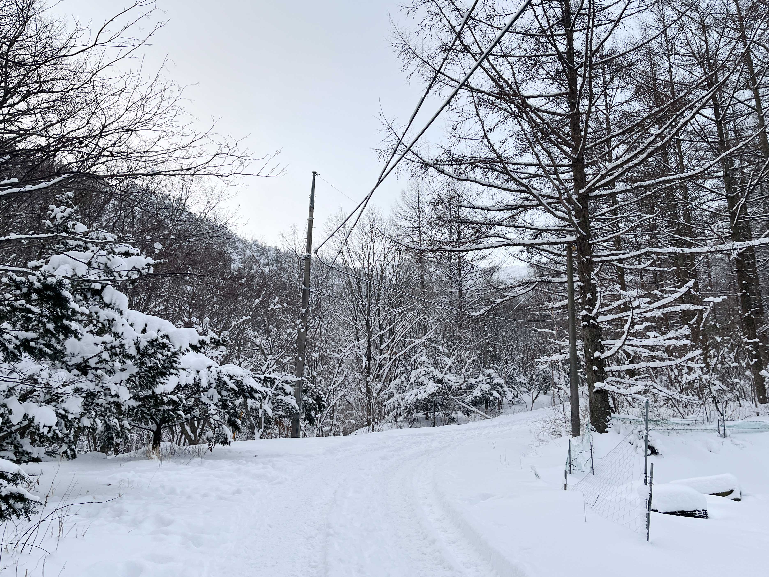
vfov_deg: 49.7
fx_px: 622
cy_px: 285
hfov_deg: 63.4
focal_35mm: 28
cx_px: 384
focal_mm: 5.1
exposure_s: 1/121
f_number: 1.6
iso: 50
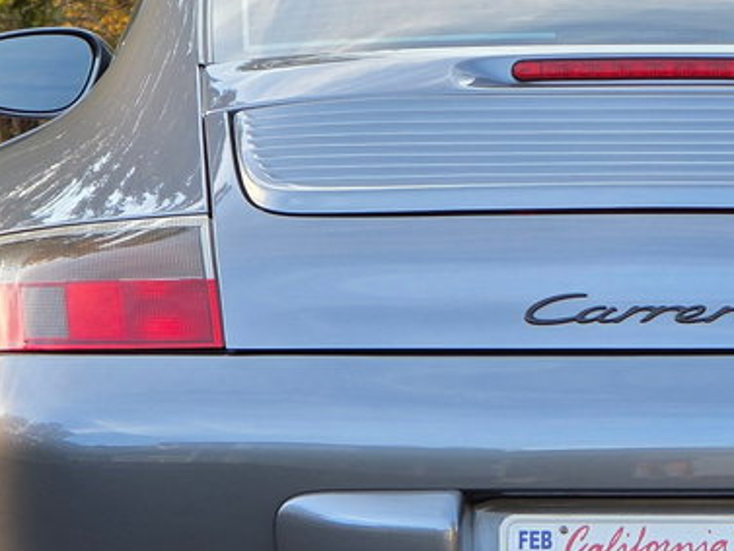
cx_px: 724
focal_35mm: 312
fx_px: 6618
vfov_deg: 4.8
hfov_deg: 6.3
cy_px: 372
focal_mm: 18.6
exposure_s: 1/120
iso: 160
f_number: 3.4
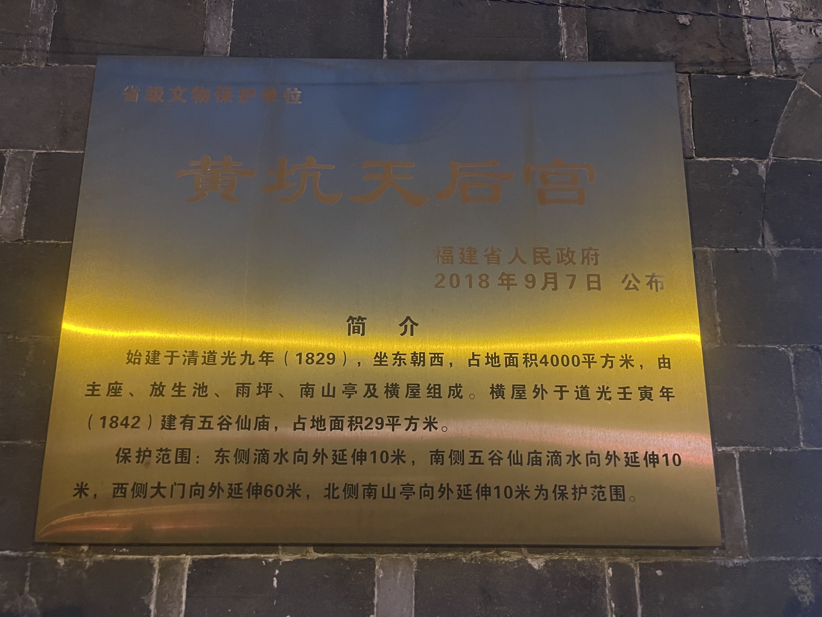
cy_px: 308
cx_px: 411
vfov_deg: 53.1
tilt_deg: +12.3
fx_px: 617
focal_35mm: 26
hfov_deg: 67.3
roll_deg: -0.9
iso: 500
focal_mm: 5.1
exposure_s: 1/25
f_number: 1.6
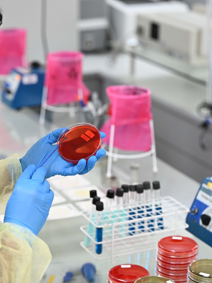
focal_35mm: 102
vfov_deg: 19.3
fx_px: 833
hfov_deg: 14.5
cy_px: 142
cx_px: 75
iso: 1600
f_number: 3.2
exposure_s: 1/320
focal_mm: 70
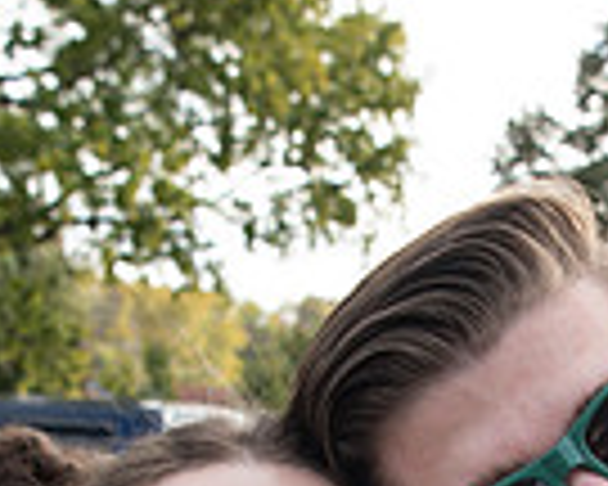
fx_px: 1745
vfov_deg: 14.6
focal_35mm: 97
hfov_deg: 19.5
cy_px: 767
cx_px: 504
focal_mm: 24
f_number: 4.5
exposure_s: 1/400
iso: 250
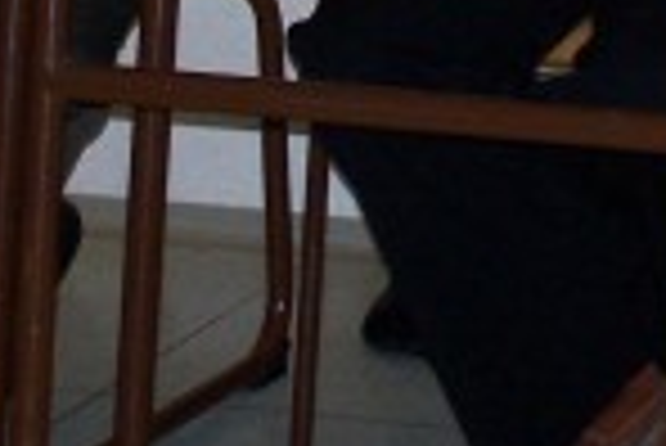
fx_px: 5741
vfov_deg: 4.4
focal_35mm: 310
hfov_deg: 6.6
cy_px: -622
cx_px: 940
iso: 140
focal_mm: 11.5
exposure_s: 1/90
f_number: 3.2
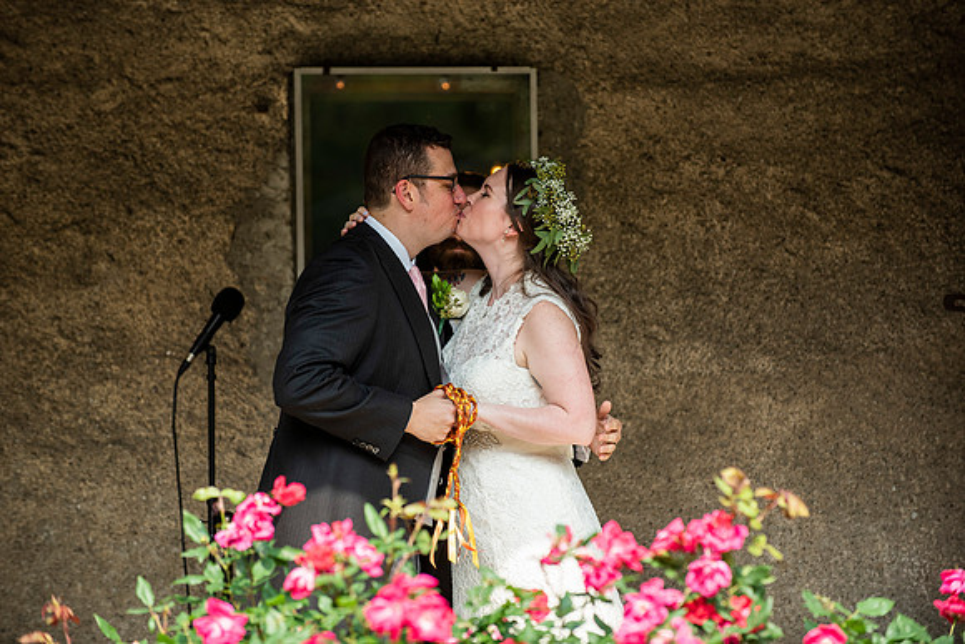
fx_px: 4826
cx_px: 482
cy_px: 322
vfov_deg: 7.6
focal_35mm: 180
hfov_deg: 11.4
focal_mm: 180
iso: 400
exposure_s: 1/1250
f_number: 3.5
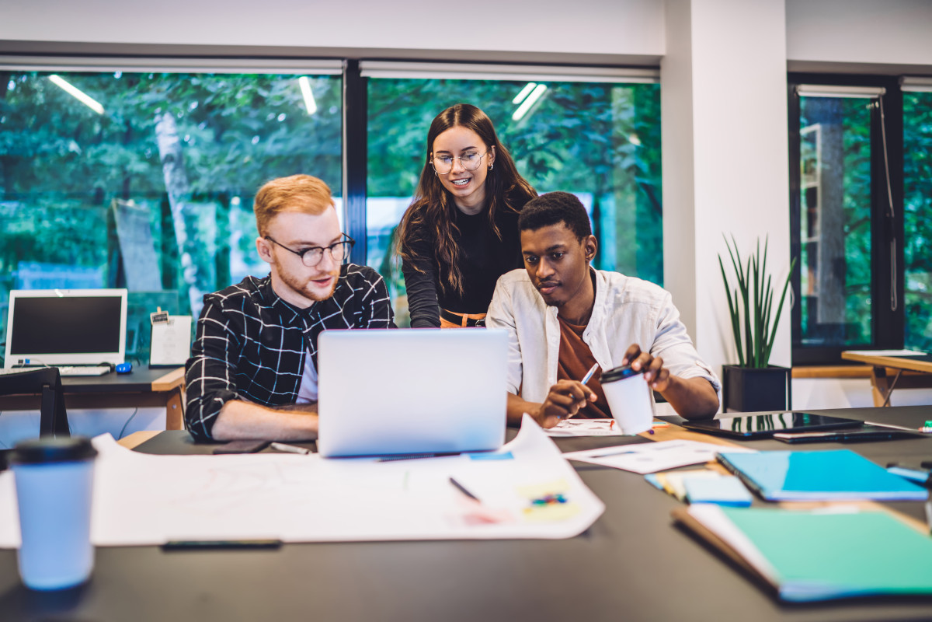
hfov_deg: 54.4
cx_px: 466
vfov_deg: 37.9
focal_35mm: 35
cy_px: 311
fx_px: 906
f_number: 1.4
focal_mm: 35
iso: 400
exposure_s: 1/200
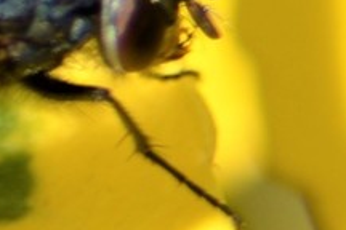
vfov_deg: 0.7
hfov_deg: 1.0
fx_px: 19240
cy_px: 64
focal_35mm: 2002
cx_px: 10
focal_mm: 300
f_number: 8
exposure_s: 1/200
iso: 100
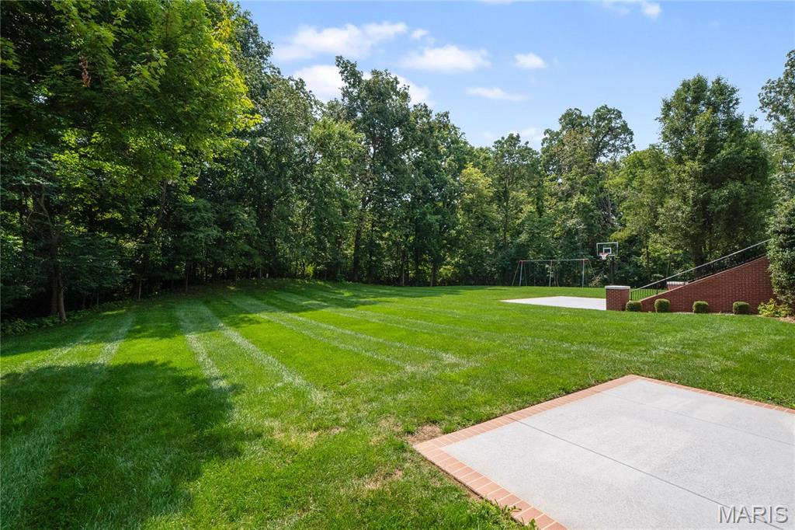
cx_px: 398
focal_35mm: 16
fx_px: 353
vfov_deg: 73.7
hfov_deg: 96.8
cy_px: 265
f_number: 8
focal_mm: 8
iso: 400
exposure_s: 1/800
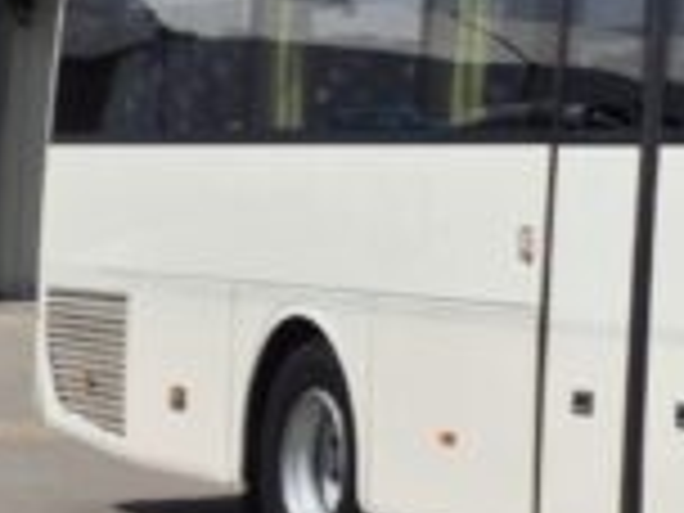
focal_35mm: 121
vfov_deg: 12.2
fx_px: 2391
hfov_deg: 12.8
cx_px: 1602
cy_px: 194
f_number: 1.8
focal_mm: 5.4
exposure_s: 1/5000
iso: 25
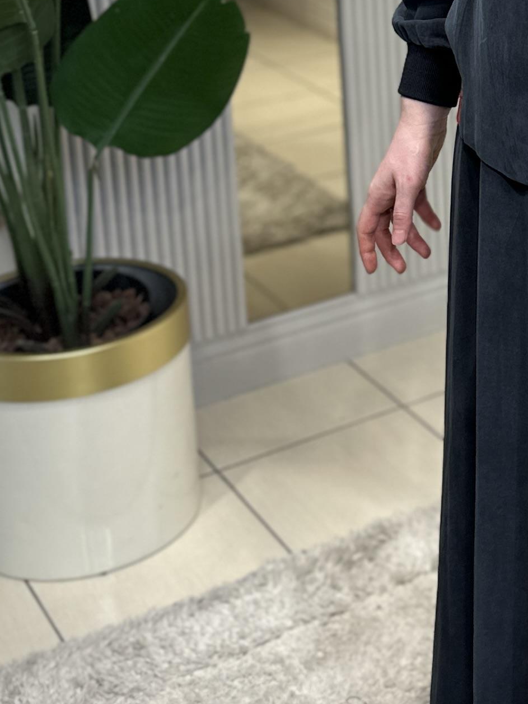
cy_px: -26
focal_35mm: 77
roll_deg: +0.3
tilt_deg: -12.1
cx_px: 645
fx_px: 1566
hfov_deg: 18.1
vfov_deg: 24.0
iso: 80
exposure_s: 1/376
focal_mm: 6.86
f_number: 1.78
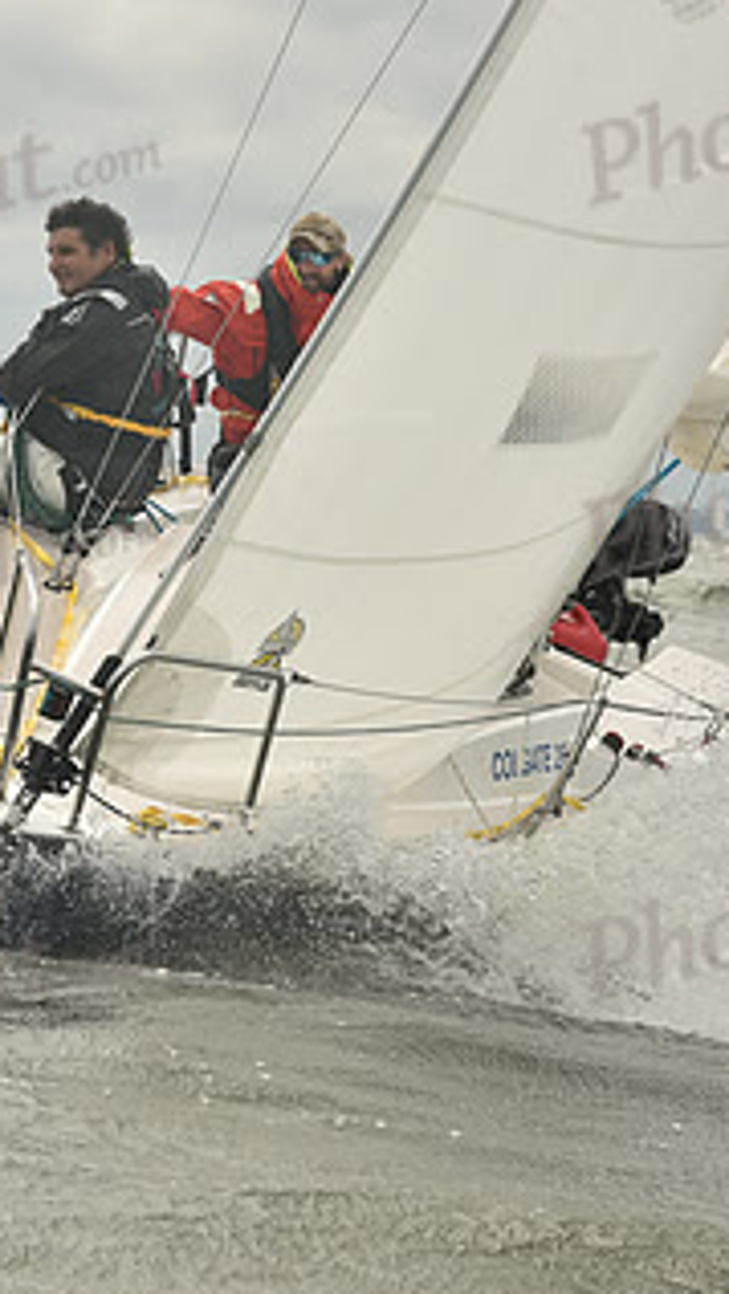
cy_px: 743
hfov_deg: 6.9
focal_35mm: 176
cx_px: 375
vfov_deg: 12.2
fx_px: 6045
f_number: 8
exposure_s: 1/1600
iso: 320
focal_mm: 92
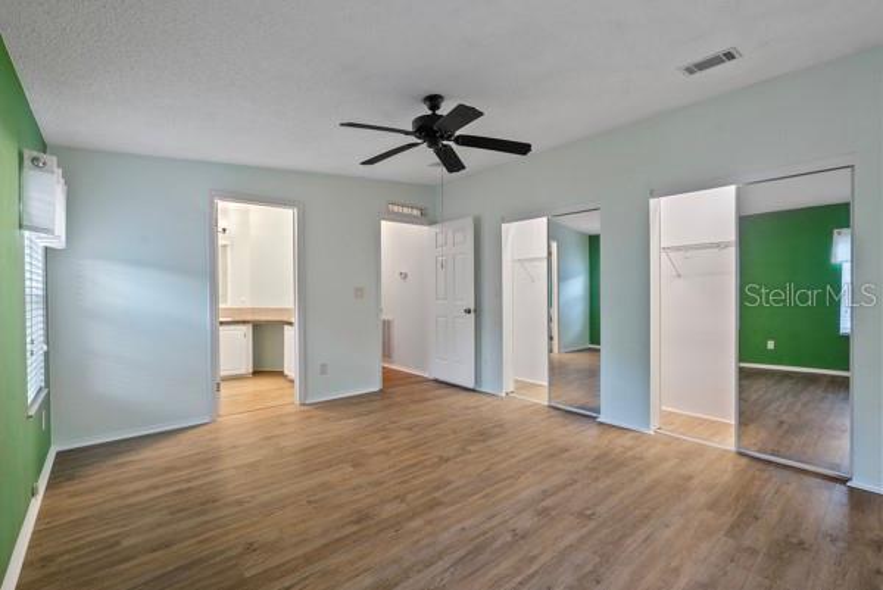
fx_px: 393
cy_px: 295
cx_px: 442
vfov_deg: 73.8
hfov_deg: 96.7
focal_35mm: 16
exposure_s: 1.3
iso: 400
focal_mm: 16
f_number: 8
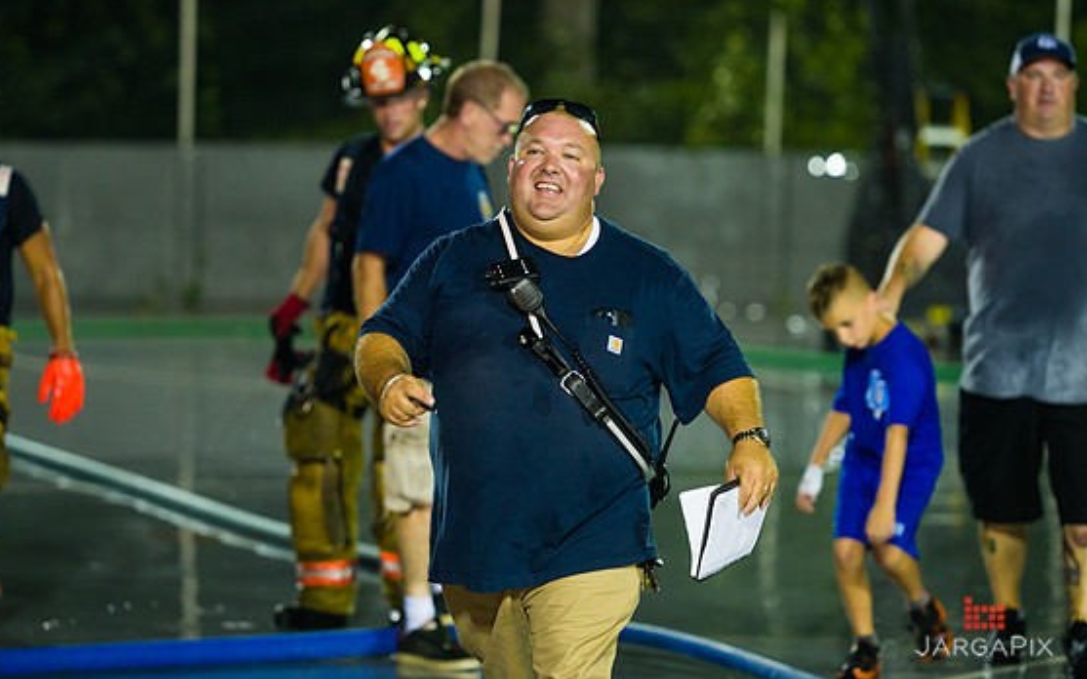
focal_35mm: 175
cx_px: 537
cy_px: 322
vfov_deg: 7.5
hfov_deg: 12.0
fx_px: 5184
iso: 1600
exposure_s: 1/125
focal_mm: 165
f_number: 3.2
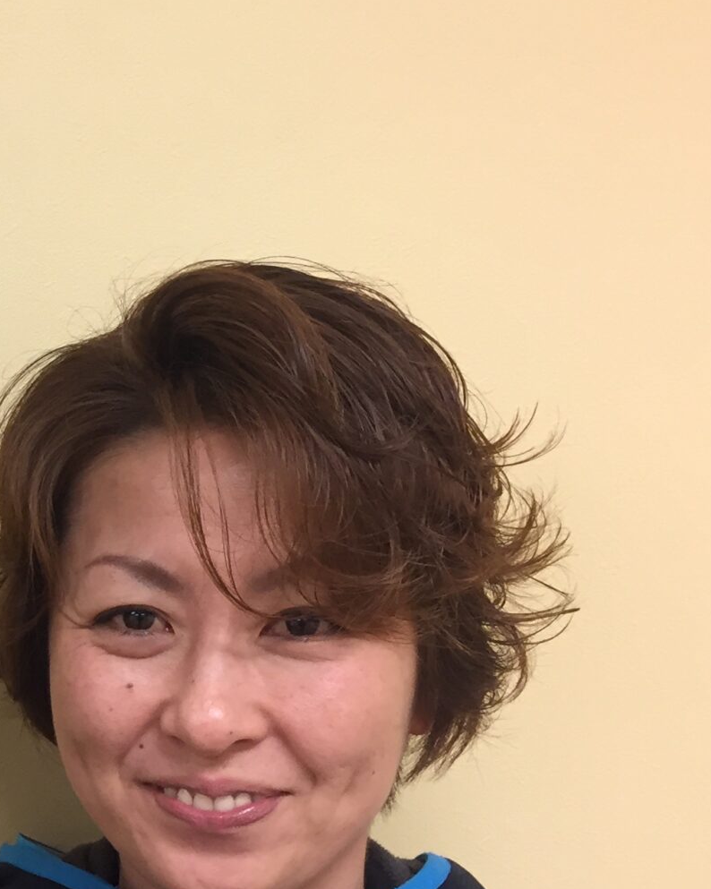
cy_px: 568
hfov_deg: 19.2
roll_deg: +0.8
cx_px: -250
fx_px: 1921
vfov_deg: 26.0
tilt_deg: -4.4
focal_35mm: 73
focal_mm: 4.15
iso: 80
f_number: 2.2
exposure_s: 1/30
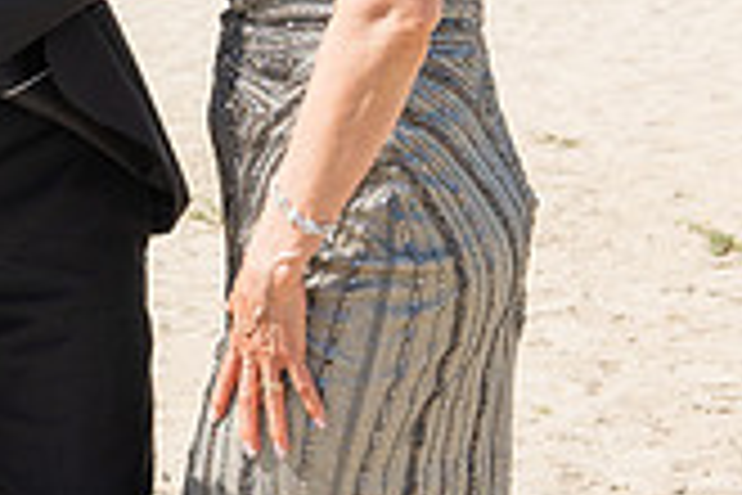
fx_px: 3772
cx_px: -396
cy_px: -191
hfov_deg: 10.8
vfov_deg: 7.4
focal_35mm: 183
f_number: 11
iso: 200
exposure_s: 1/200
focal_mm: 52
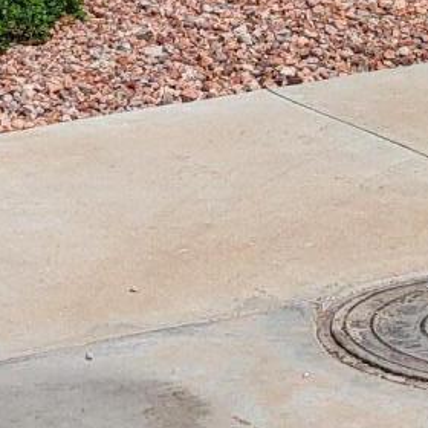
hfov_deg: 10.3
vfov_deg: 9.5
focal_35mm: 164
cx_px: -197
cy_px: -599
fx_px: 2294
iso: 50
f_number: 1.8
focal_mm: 4.25
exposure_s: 1/5457
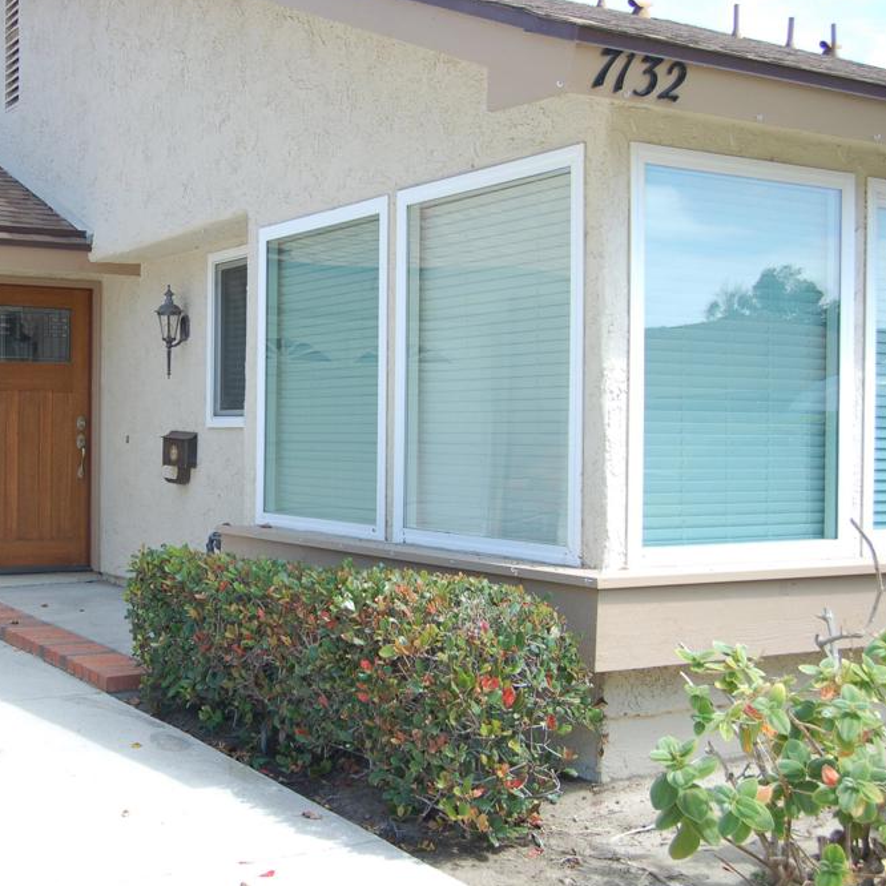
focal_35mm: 47
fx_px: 1361
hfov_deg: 35.3
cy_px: 438
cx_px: 225
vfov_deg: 36.1
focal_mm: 24
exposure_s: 1/250
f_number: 8
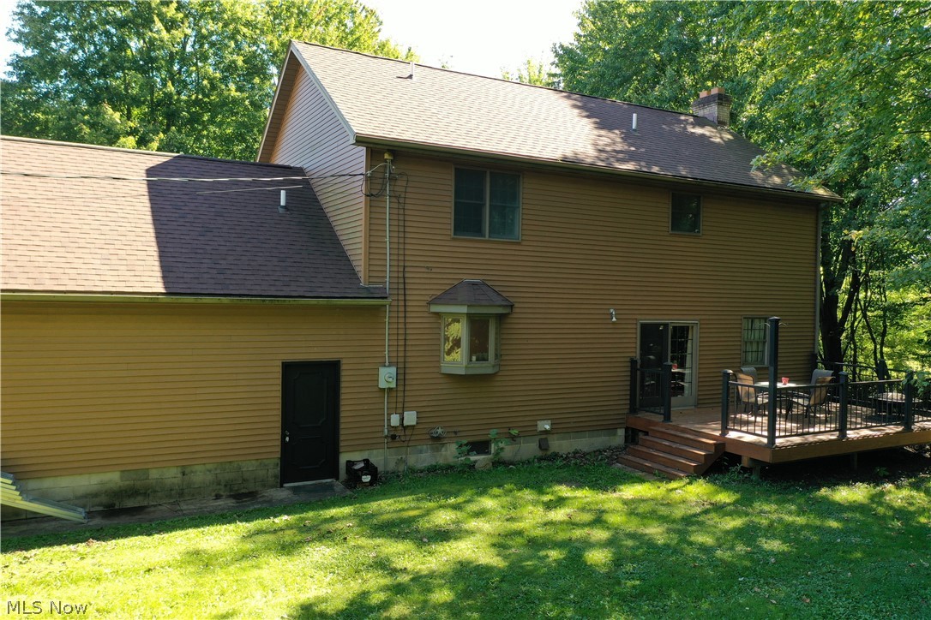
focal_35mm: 28
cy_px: 310
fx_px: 724
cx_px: 466
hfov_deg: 65.5
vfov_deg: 46.4
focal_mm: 10.26
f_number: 4
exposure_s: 1/100
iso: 100
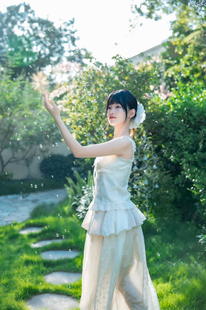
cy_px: 155
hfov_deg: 27.5
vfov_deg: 40.3
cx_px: 103
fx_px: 421
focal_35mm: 49
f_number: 2.8
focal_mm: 48
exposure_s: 1/320
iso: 200
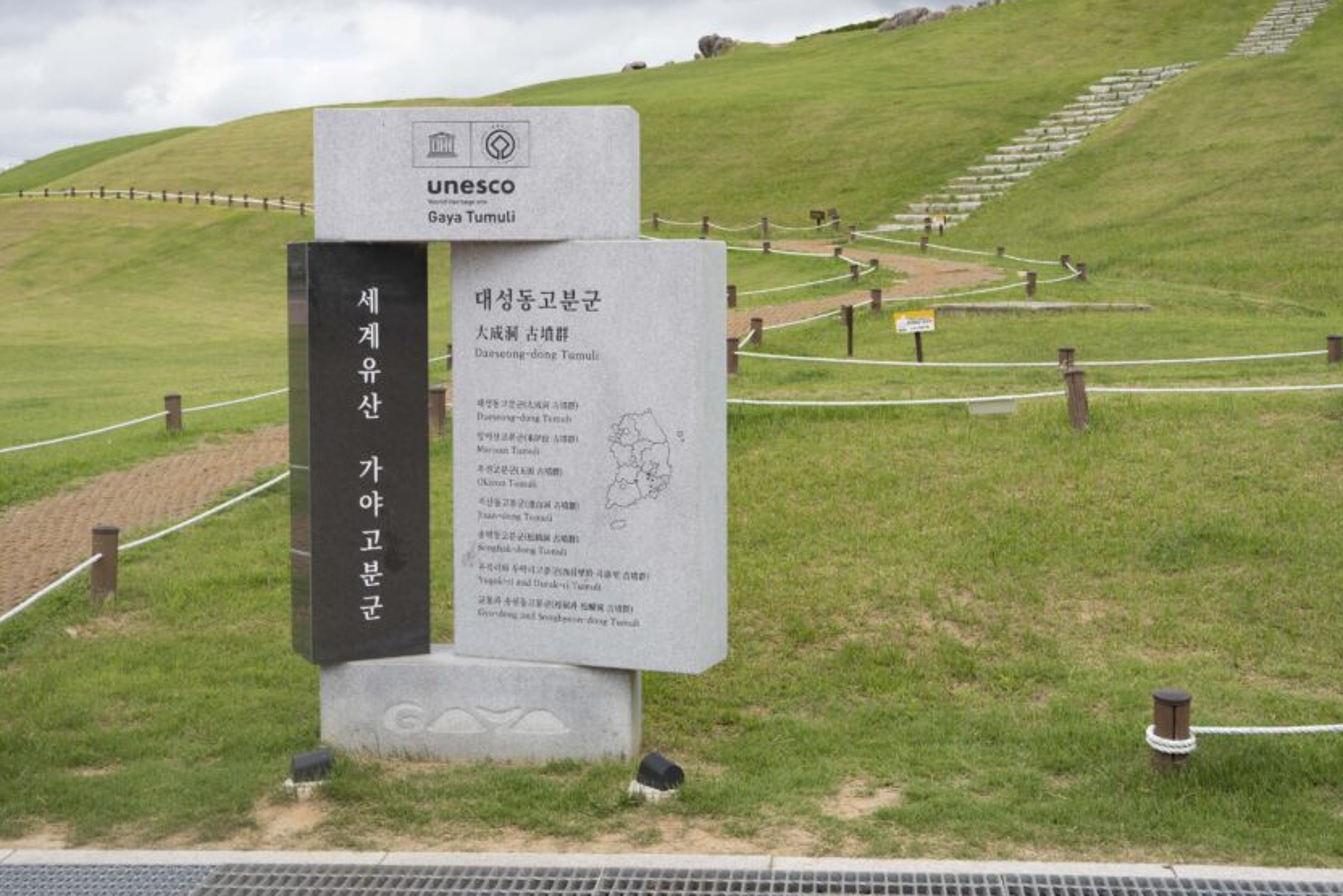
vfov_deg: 28.0
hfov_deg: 41.1
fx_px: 1791
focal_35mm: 48
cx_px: 696
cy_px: 367
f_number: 10
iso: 100
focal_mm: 39
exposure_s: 1/125
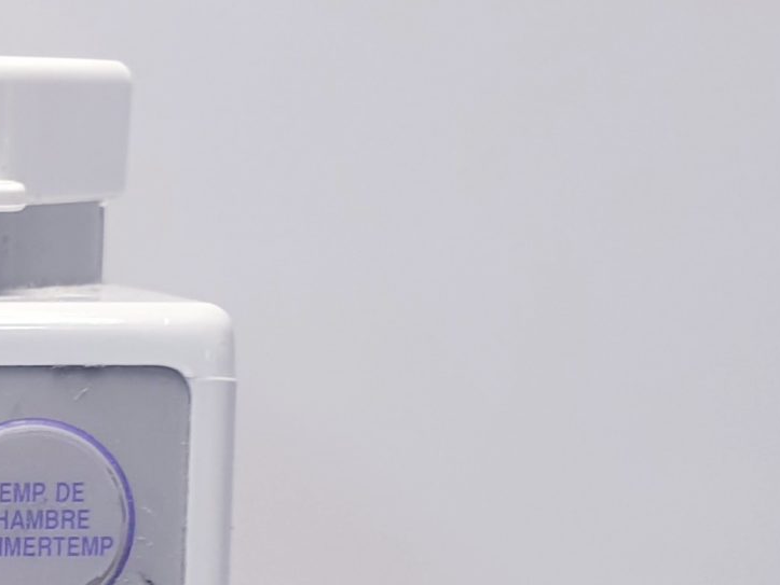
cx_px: -476
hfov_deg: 18.3
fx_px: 2074
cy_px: 792
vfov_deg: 15.2
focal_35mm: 92
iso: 80
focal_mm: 4.3
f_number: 2.4
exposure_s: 1/50
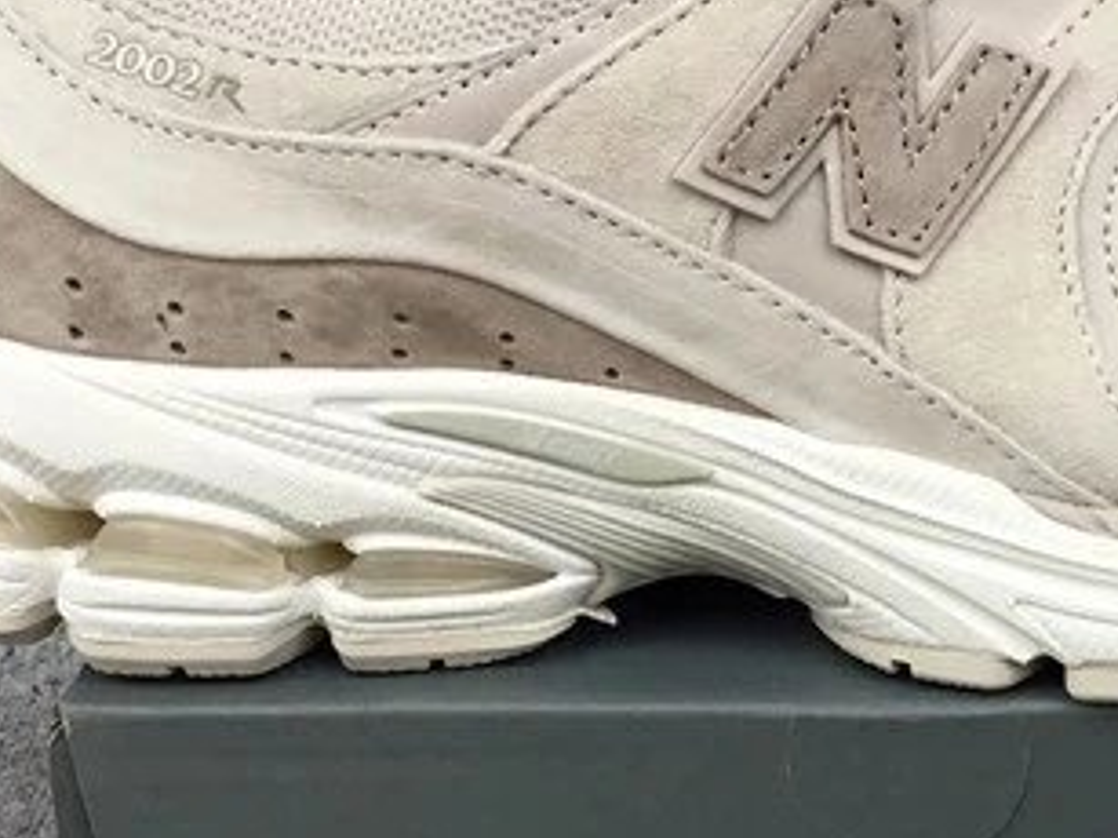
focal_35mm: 91
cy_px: 508
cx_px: 896
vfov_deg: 16.2
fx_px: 2938
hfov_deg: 21.3
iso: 25
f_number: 2.4
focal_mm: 3.3
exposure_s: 1/274
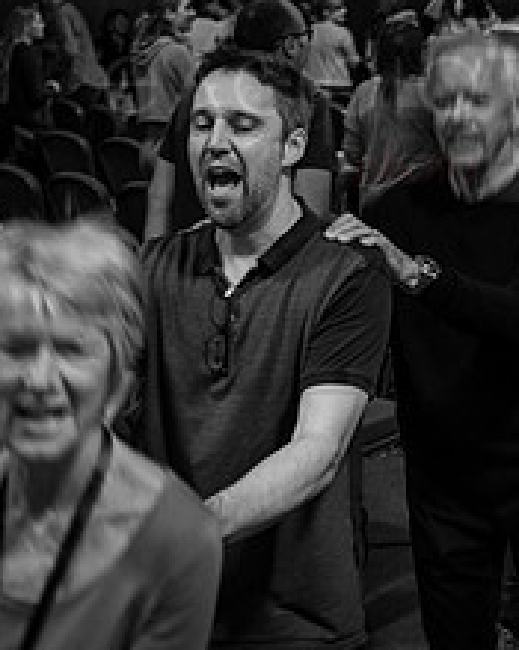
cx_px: 624
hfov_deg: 19.0
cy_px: 96
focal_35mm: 76
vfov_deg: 24.5
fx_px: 1460
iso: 250
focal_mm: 30
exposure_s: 1/30
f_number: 2.8
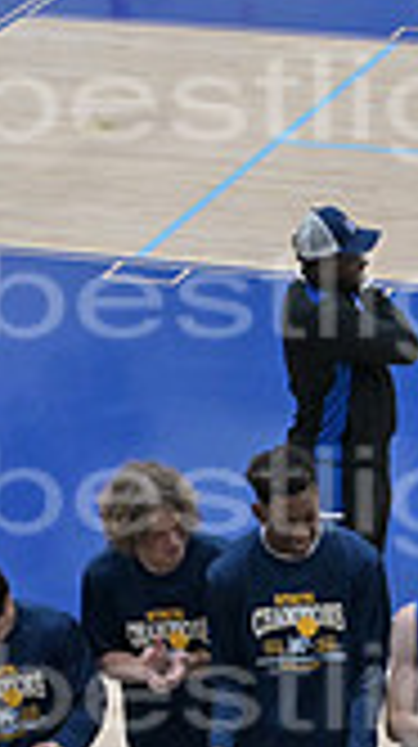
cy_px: 796
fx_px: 3617
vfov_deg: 11.6
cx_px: 580
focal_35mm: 183
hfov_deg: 6.5
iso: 4000
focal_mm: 50
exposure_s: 1/400
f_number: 4
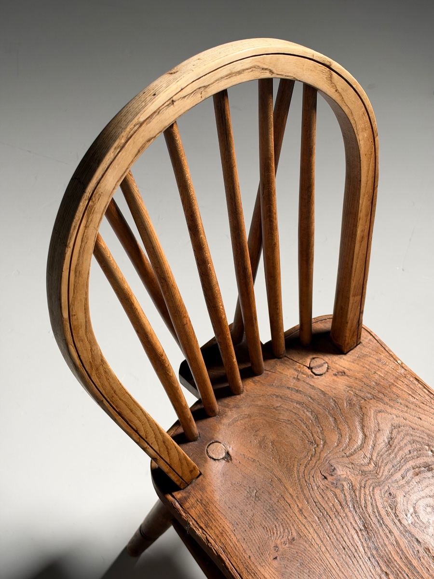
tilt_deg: -56.6
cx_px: 217
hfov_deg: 30.3
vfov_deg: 39.7
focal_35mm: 48
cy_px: 290
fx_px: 802
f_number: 1.8
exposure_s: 1/54
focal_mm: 6.93
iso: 160
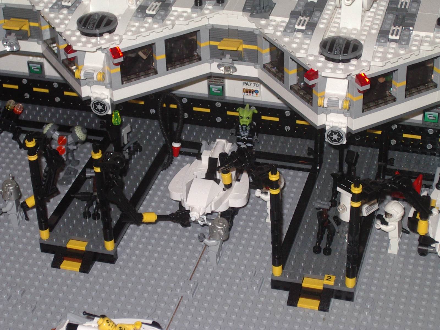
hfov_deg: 22.3
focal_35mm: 88
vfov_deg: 16.8
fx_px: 1119
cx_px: 220
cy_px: 165
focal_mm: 13.3
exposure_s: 1/80
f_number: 4.2
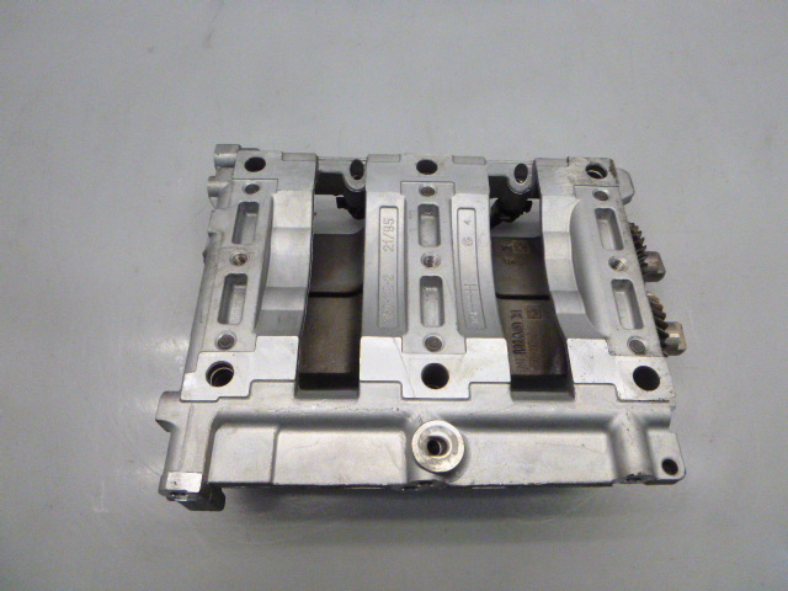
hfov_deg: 69.4
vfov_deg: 54.9
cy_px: 296
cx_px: 394
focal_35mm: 25
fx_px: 569
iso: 800
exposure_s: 1/160
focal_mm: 4.5
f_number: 3.9
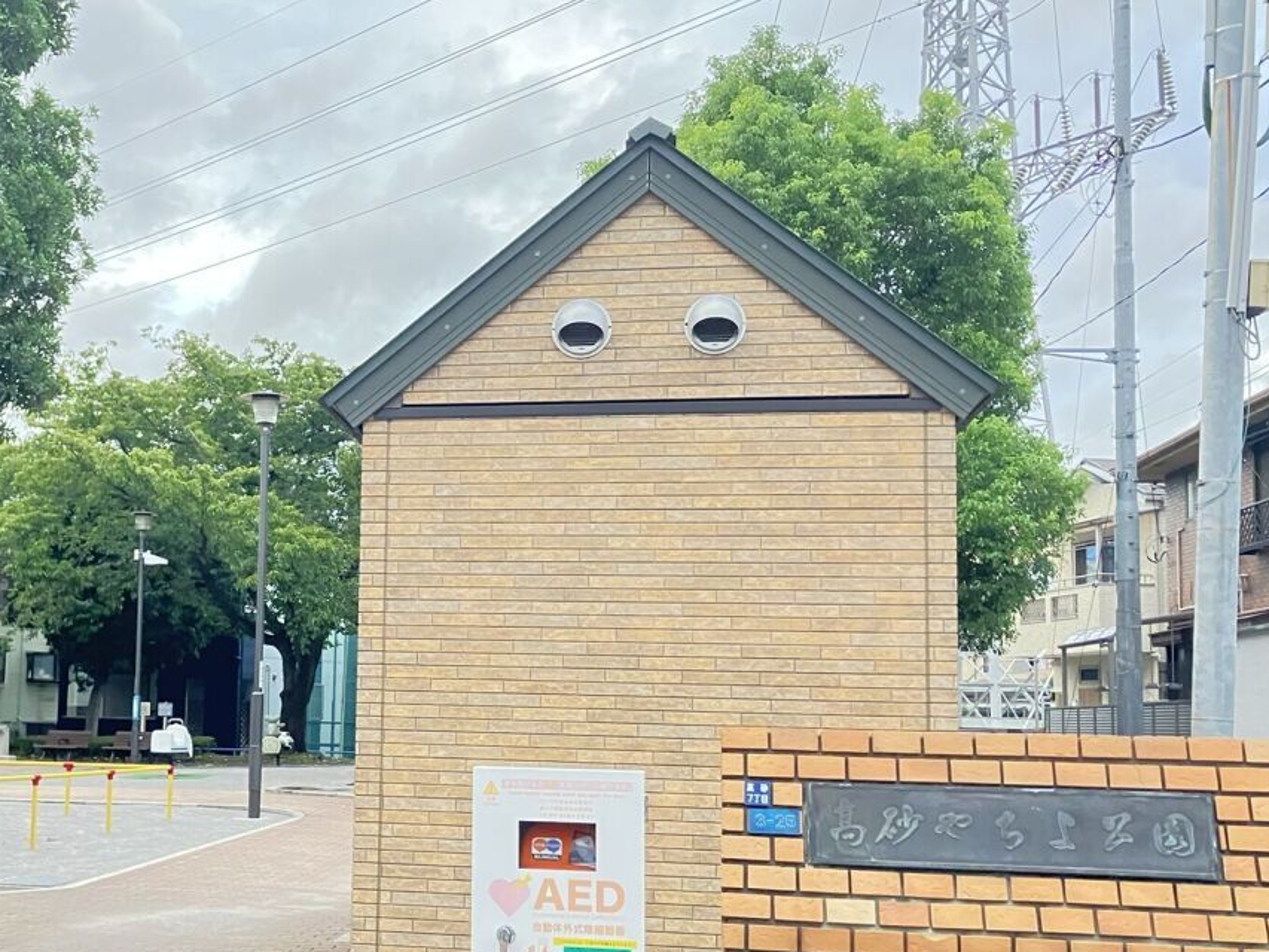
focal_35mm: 42
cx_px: 373
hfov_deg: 43.8
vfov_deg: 34.2
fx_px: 1540
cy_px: 591
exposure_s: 1/60
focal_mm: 3.99
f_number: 1.8
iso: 320
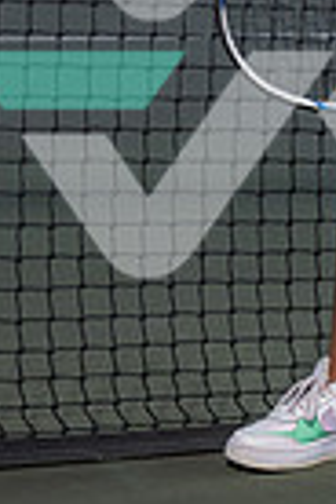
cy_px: -91
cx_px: 511
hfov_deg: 7.5
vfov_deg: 11.2
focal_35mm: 180
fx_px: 2520
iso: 100
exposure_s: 1/1250
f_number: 4
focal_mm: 55
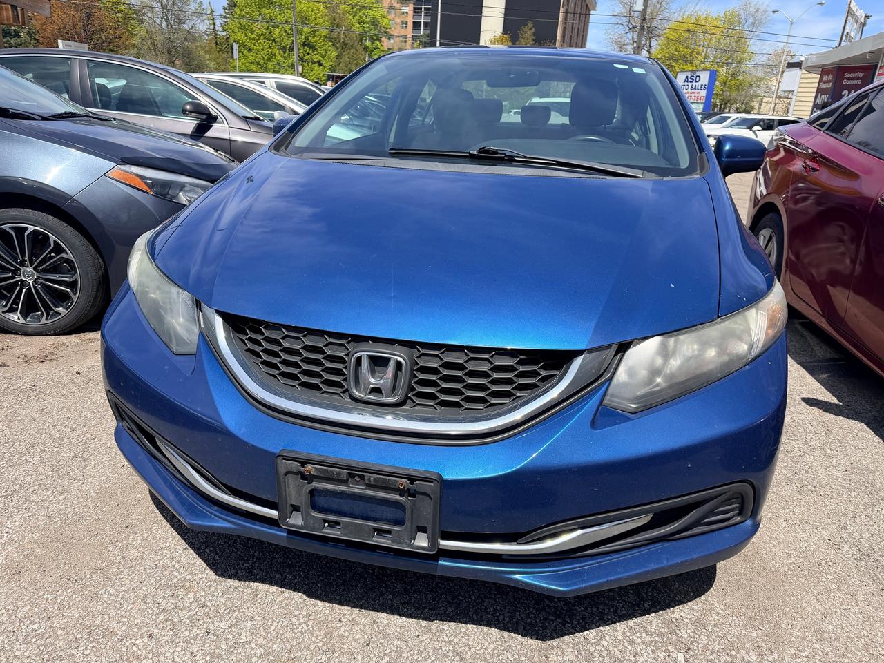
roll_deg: -3.7
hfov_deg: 71.6
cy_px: 332
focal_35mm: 24
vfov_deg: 56.8
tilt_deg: -20.5
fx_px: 613
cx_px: 442
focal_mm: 6.76
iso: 100
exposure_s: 1/4167
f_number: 1.78
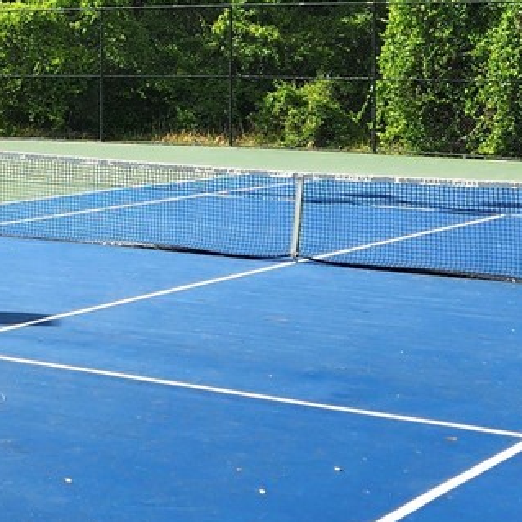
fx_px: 1740
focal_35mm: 102
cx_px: -164
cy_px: 8
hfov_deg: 16.1
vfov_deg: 16.7
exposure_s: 1/2500
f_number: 1.8
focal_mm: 5.4
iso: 20
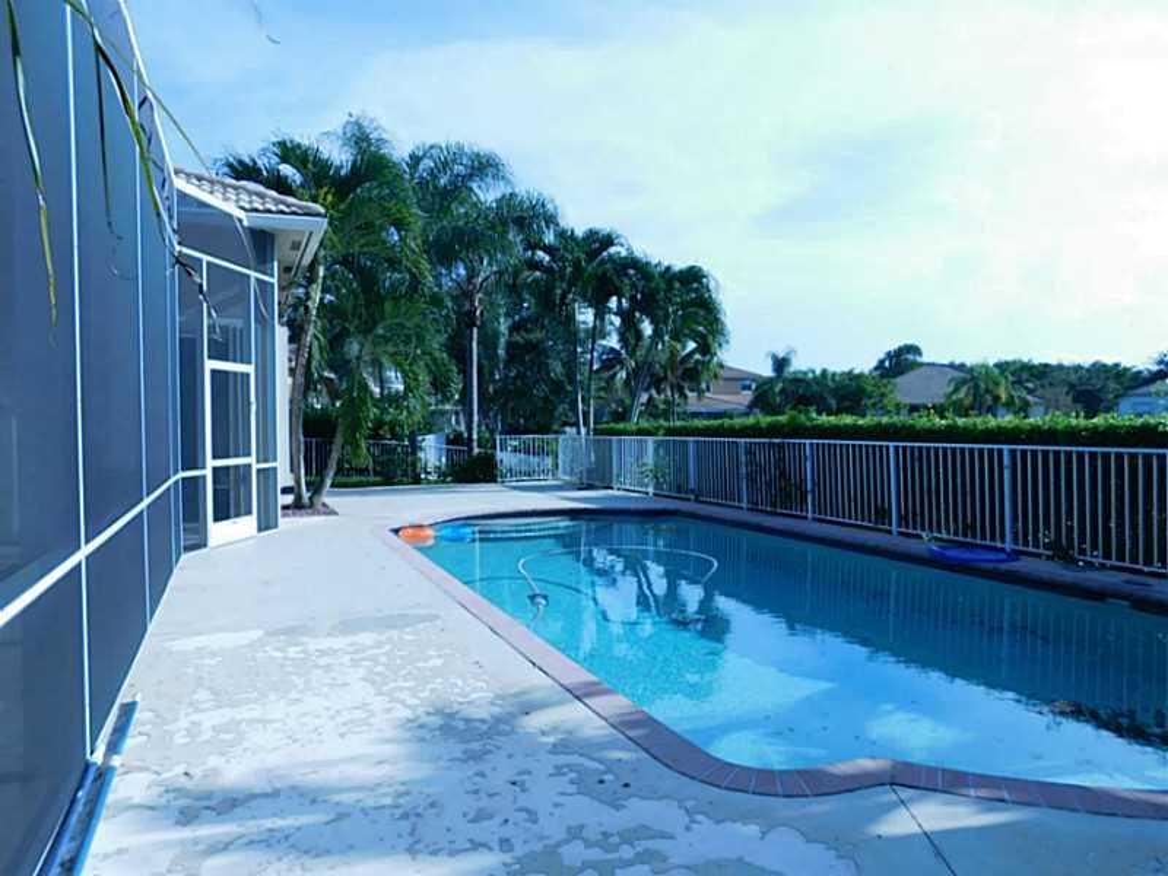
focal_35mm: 23
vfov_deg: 58.9
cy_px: 438
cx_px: 584
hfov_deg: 73.9
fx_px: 776
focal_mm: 4
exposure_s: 1/400
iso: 125
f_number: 6
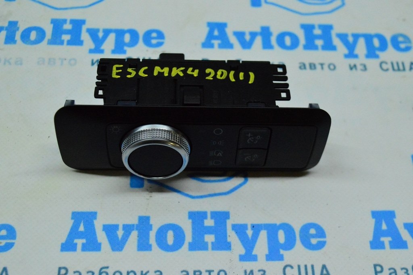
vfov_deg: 25.7
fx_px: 602
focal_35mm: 52
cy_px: 138
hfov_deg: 37.9
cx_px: 206
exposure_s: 1/800
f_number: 6.3
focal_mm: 35
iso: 6400
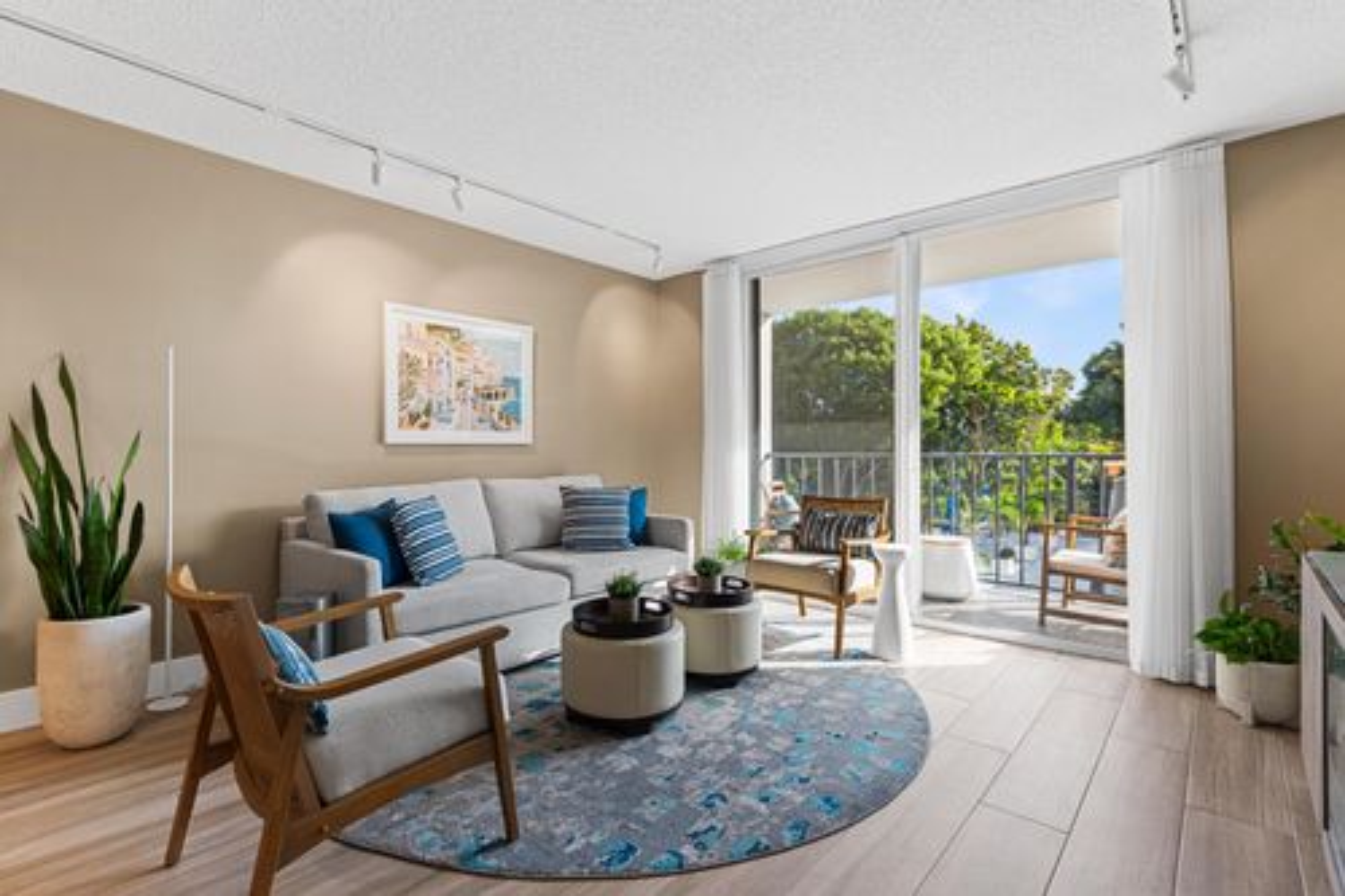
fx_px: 635
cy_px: 448
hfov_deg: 93.3
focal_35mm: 17
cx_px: 672
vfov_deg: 70.4
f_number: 9
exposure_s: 1/1.25
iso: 125
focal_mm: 17
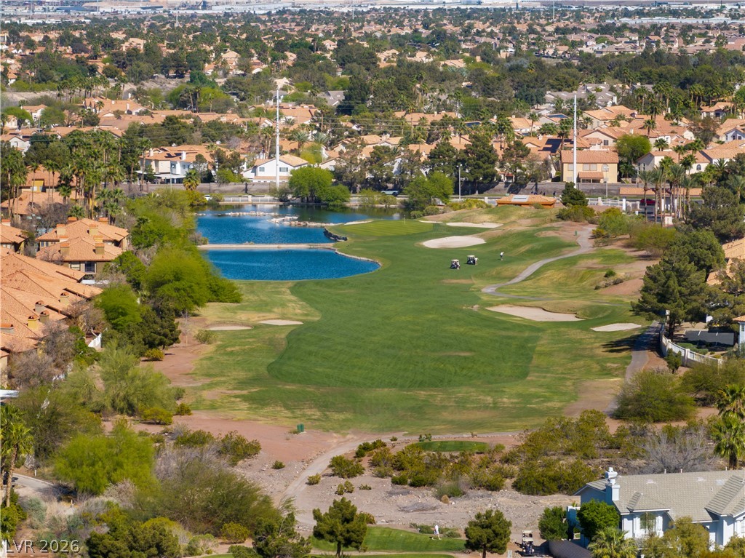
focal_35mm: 166
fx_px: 3571
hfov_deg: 11.9
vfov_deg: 8.9
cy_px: 279
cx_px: 372
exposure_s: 1/240
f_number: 3.4
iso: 100
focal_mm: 30.71
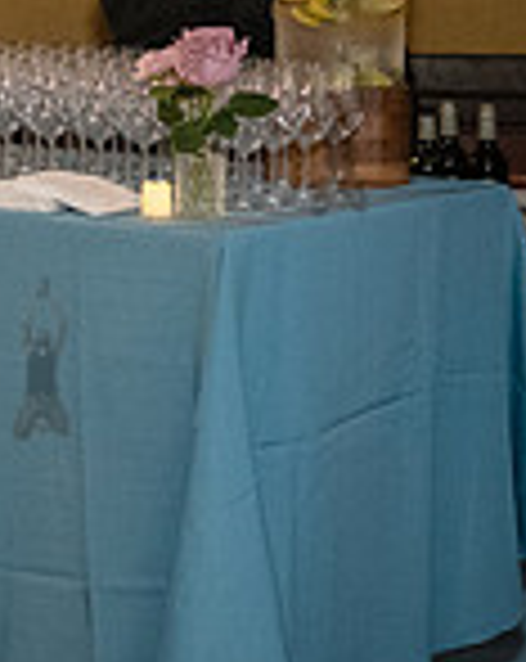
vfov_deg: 13.0
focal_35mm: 147
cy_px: 51
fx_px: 2869
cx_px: -423
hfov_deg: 9.9
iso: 5000
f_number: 3.2
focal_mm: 35
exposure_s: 1/200
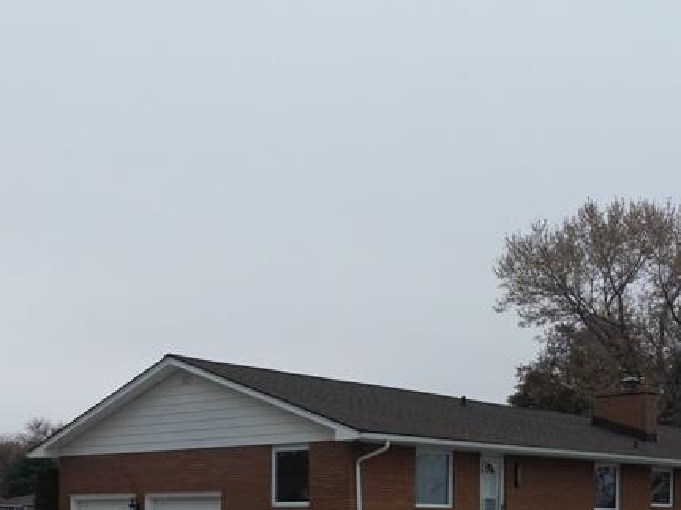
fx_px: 1121
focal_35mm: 57
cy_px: 521
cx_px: 457
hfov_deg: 33.5
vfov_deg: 24.4
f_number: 1.7
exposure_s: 1/250
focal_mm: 6.72
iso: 100
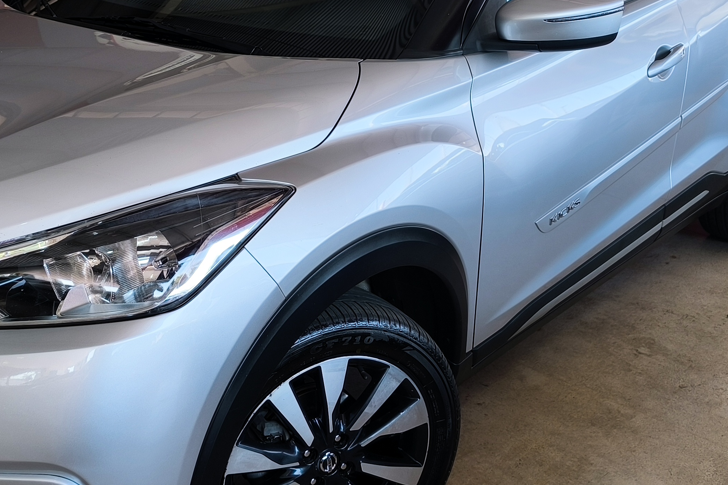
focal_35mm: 47
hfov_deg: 41.4
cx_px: 246
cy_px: 176
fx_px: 950
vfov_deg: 28.5
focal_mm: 6.14
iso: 80
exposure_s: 1/120
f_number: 1.65
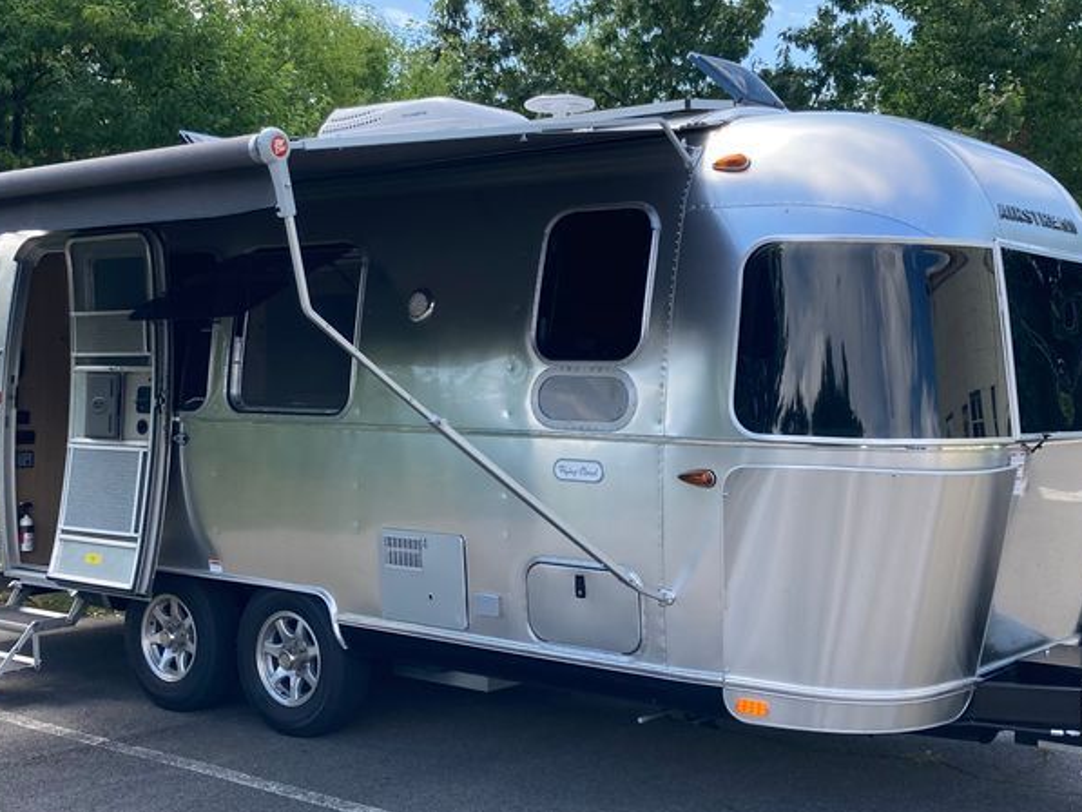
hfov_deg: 39.6
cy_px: 404
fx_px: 1501
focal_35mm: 48
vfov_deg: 30.3
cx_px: 498
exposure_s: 1/571
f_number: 1.8
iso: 20
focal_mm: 3.99
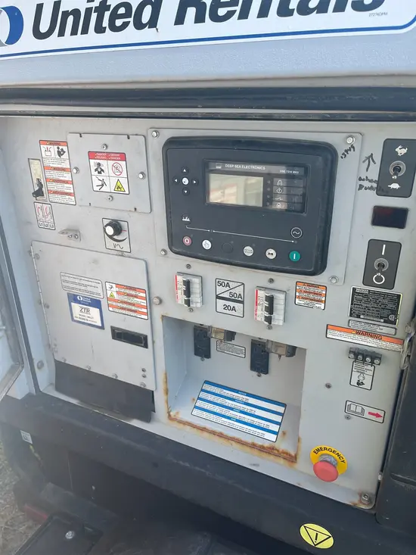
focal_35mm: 26
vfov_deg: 67.3
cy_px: 278
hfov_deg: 53.1
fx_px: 416
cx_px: 208
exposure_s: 1/935
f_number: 1.6
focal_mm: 5.1
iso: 50
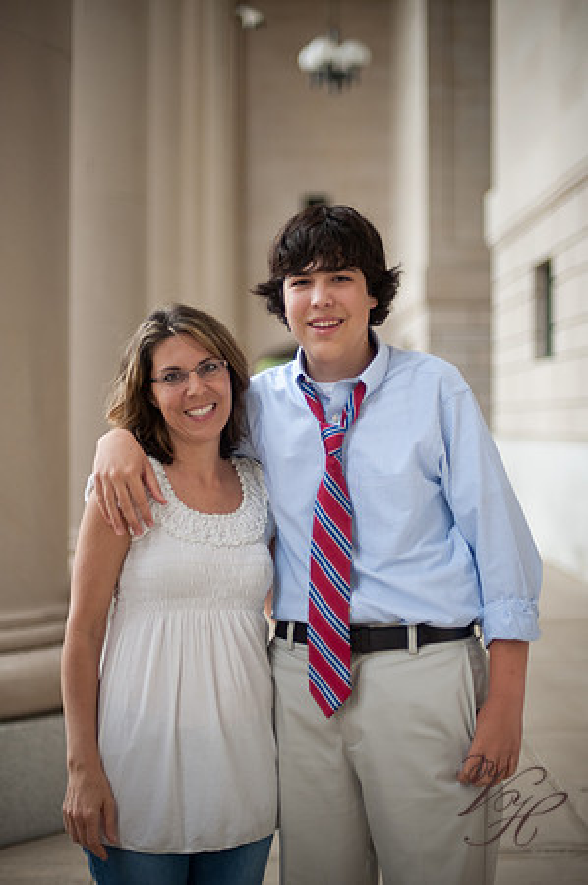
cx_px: 294
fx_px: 1228
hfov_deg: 26.9
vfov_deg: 39.6
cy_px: 442
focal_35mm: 50
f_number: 1.4
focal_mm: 50
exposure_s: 1/1000
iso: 320
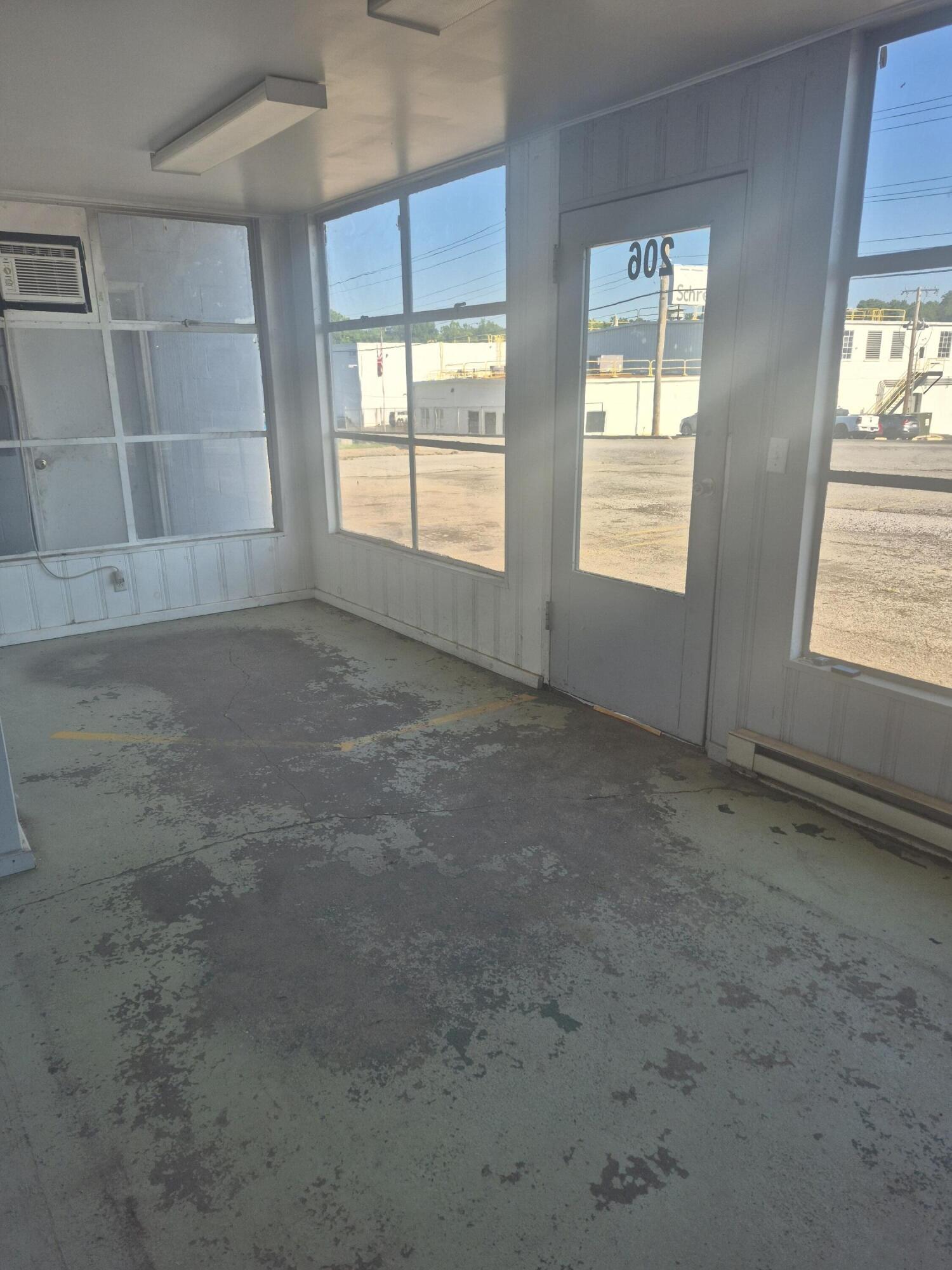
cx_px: 476
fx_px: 843
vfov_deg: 73.9
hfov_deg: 58.9
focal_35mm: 23
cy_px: 635
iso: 25
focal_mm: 5.4
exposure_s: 1/840
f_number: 1.8
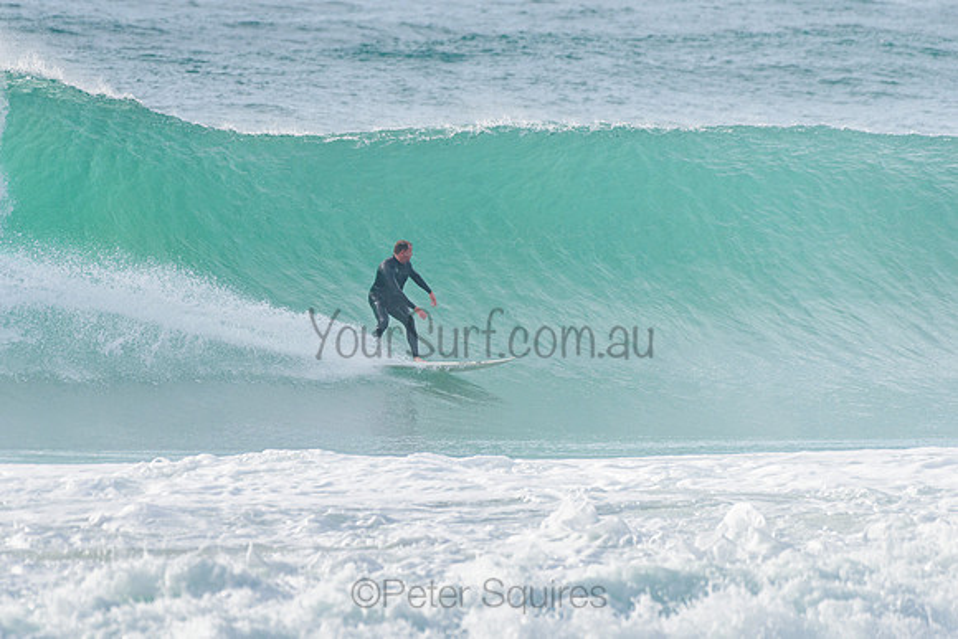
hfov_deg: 3.4
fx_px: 16297
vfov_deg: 2.2
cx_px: 371
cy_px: 256
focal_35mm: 612
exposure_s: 1/2000
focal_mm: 500
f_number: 5.6
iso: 400
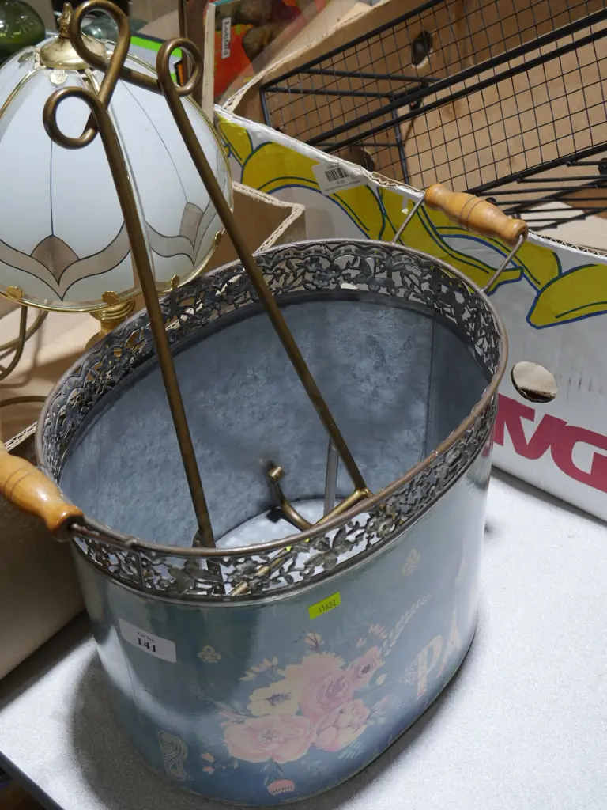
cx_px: 304
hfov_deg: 30.3
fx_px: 1122
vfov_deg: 39.7
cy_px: 405
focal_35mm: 48
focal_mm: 24
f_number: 5.2
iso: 400
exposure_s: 1/60
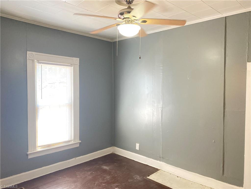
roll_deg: -0.6
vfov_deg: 53.1
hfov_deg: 67.3
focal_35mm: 26
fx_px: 189
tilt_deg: -4.3
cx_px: 126
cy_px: 94
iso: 400
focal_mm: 4.25
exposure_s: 1/60
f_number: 1.8
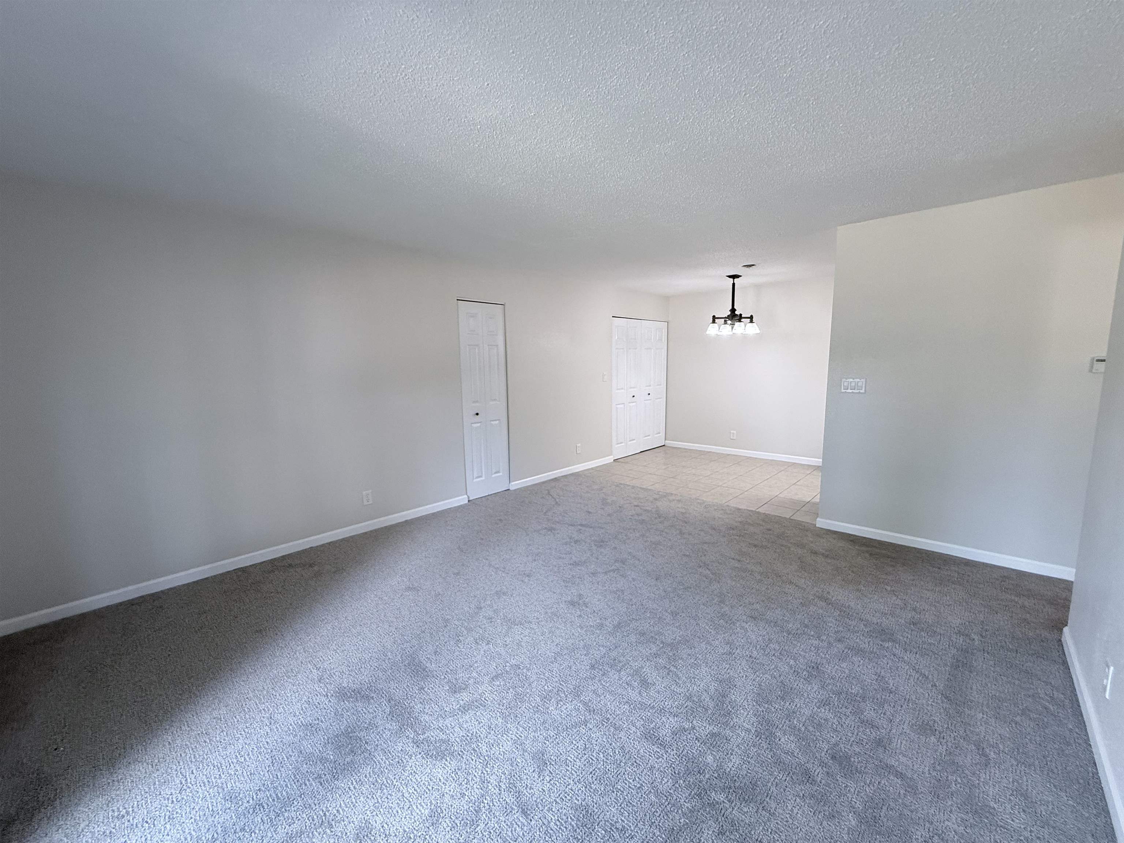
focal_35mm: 14
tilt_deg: -7.6
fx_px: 455
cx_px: 562
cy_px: 422
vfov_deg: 85.7
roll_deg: +0.4
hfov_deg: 102.1
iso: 200
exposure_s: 1/120
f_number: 2.2
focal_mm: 2.22
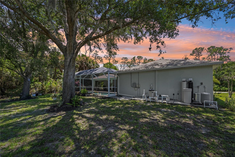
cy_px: 78
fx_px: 91
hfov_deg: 104.3
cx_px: 118
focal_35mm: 14
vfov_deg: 81.2
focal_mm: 14
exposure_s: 1/320
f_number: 8
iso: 400
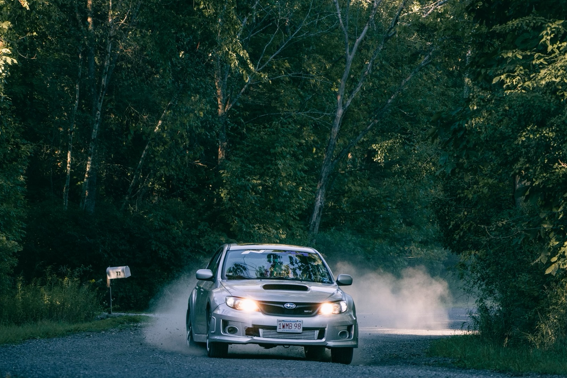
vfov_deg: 9.7
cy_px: 254
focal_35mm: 141
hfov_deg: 14.6
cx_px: 276
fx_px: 2221
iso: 500
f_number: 4
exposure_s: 1/800
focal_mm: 105
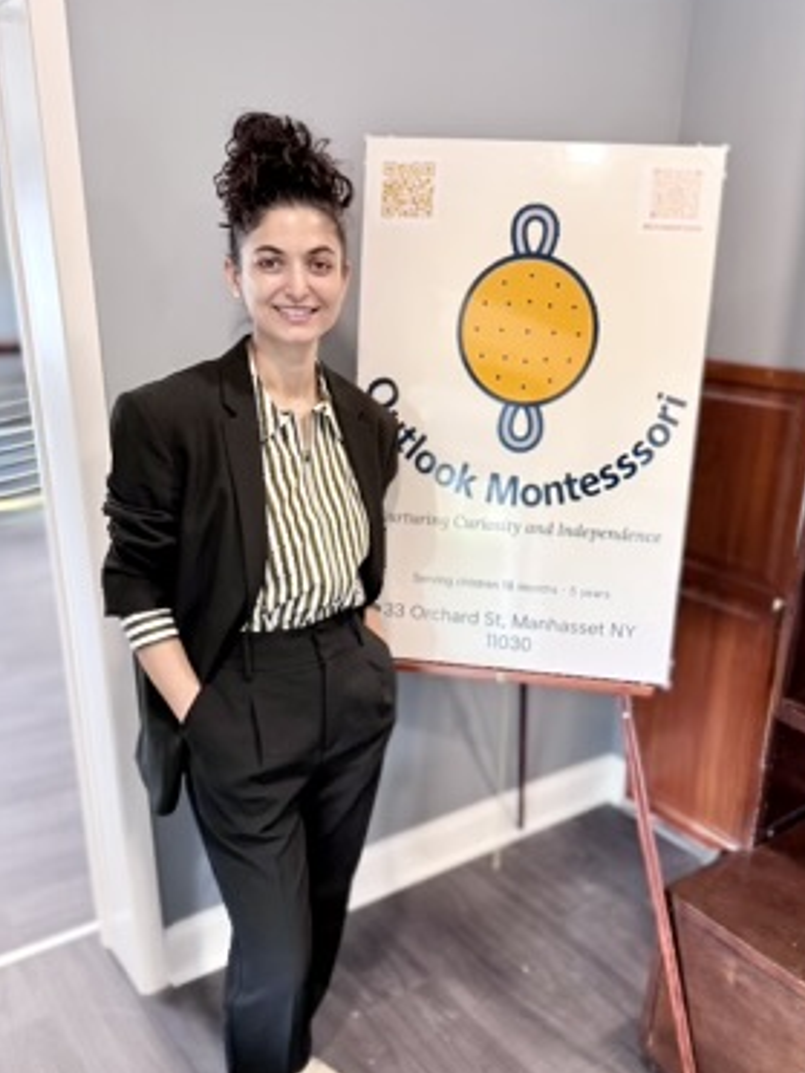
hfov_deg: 45.2
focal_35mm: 31
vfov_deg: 58.0
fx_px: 961
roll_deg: -2.2
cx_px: 485
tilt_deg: -20.8
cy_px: 626
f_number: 1.78
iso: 200
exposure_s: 1/60
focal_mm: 6.76
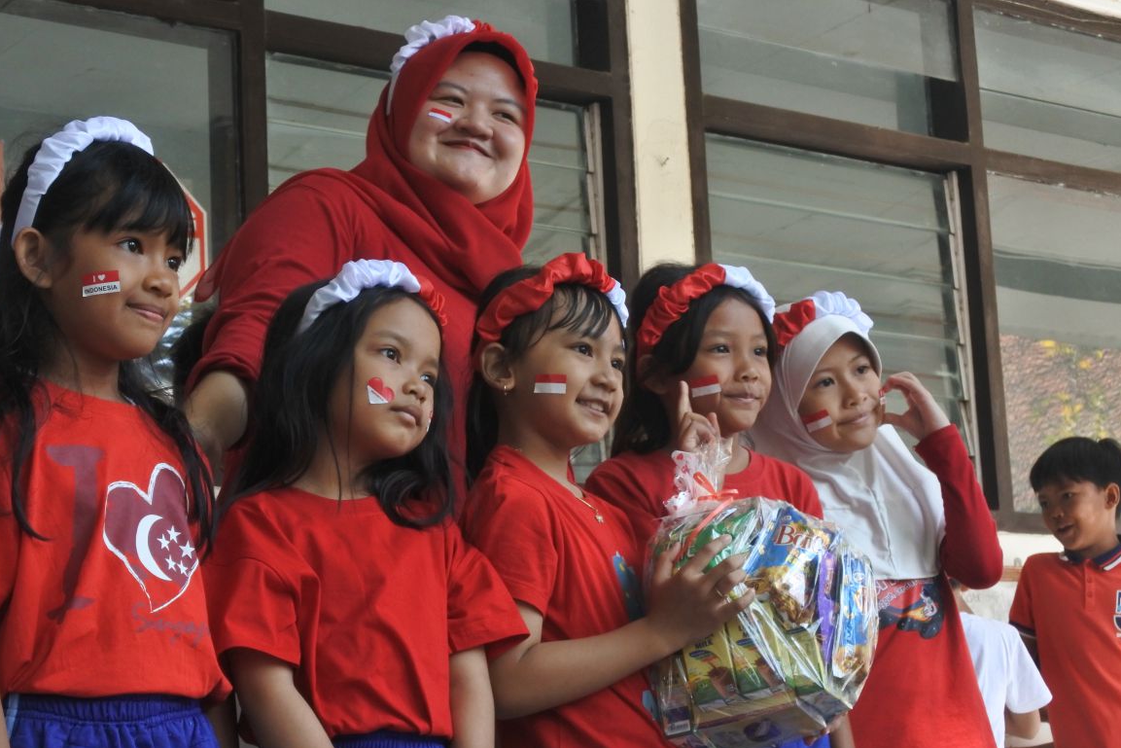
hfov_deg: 28.8
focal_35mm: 70
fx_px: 2180
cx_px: 497
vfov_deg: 19.5
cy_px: 419
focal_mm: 21.8
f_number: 7.1
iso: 800
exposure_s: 1/125
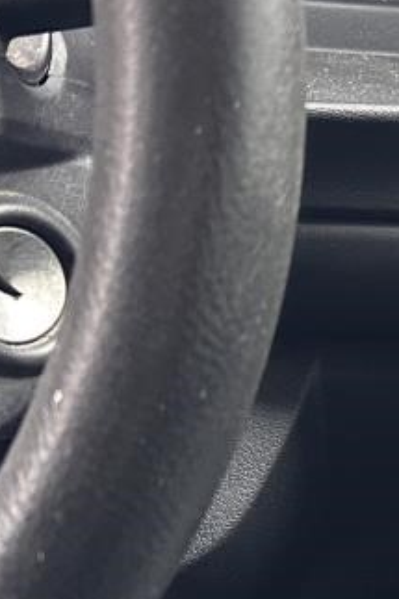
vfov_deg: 20.4
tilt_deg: -34.5
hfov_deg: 10.3
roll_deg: -17.4
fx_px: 1648
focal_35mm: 99
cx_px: 1177
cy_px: 464
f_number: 1.78
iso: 400
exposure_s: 1/60
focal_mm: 6.86
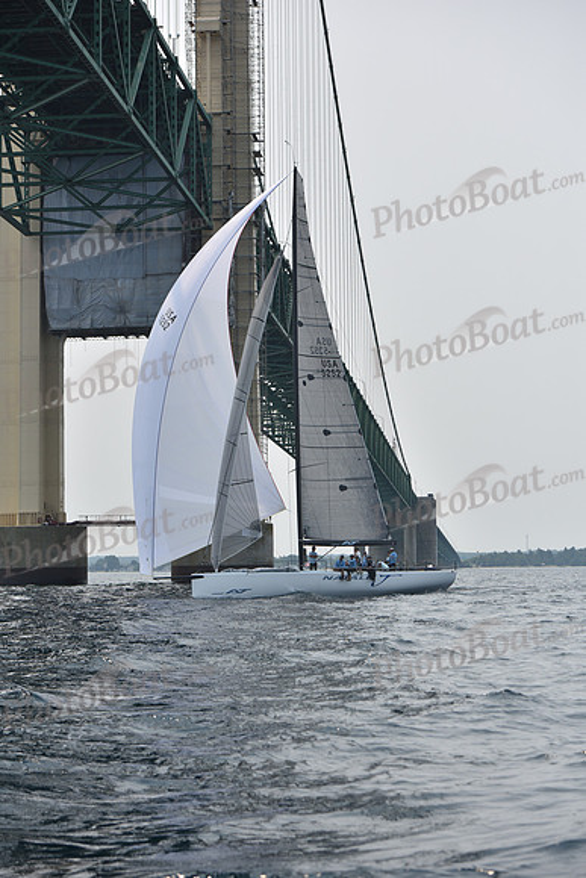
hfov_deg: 18.2
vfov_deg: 27.0
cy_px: 439
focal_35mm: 75
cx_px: 293
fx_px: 1830
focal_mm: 75
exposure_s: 1/3200
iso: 250
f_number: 5
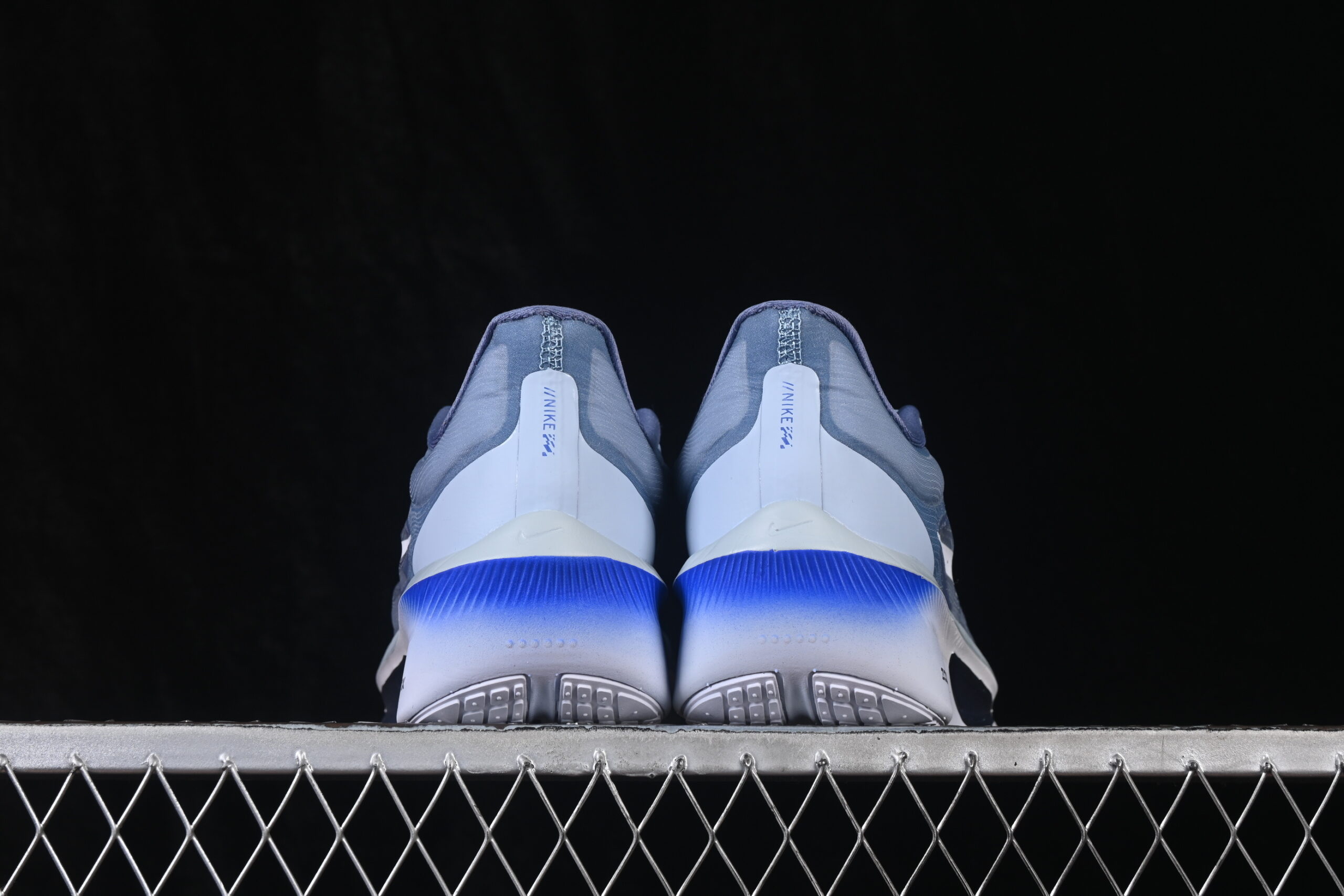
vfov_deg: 18.2
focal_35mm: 75
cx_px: 672
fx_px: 2800
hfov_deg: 27.0
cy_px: 448
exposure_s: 1/80
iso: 160
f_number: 8
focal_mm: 50
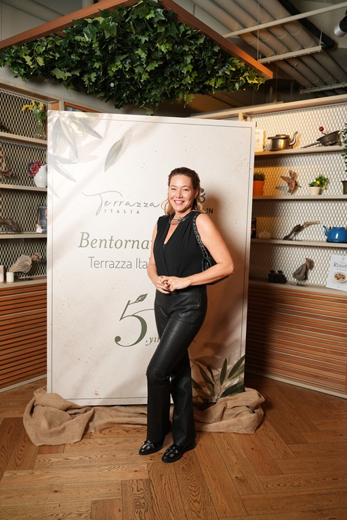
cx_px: 174
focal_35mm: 29
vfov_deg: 63.5
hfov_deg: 44.8
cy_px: 260
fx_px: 421
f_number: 4
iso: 800
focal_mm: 29.1
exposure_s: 1/125
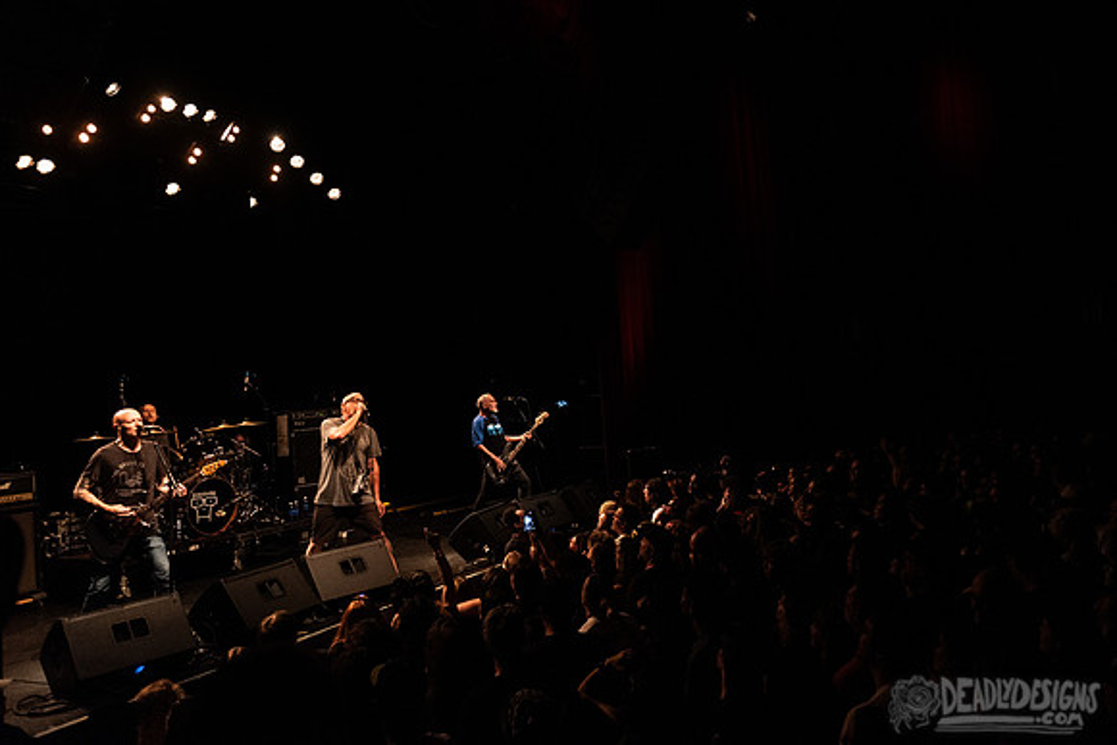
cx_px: 658
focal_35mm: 28
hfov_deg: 64.5
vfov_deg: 45.8
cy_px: 306
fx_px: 878
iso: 3200
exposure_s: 1/160
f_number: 3.2
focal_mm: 24
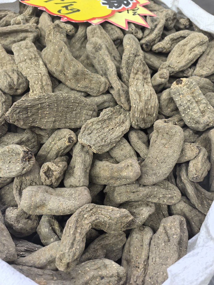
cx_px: 107
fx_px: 223
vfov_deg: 65.3
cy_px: 142
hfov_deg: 51.3
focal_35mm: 27
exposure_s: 1/500
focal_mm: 5.75
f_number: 2
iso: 1250
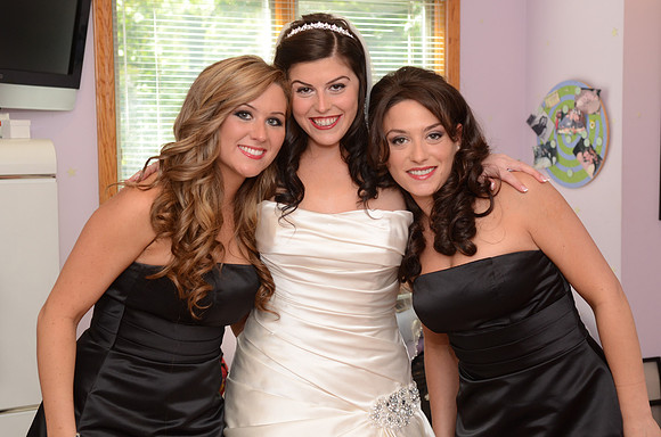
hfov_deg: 33.5
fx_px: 1099
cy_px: 218
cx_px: 330
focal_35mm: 60
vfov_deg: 22.5
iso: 640
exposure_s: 1/200
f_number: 4.5
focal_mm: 40
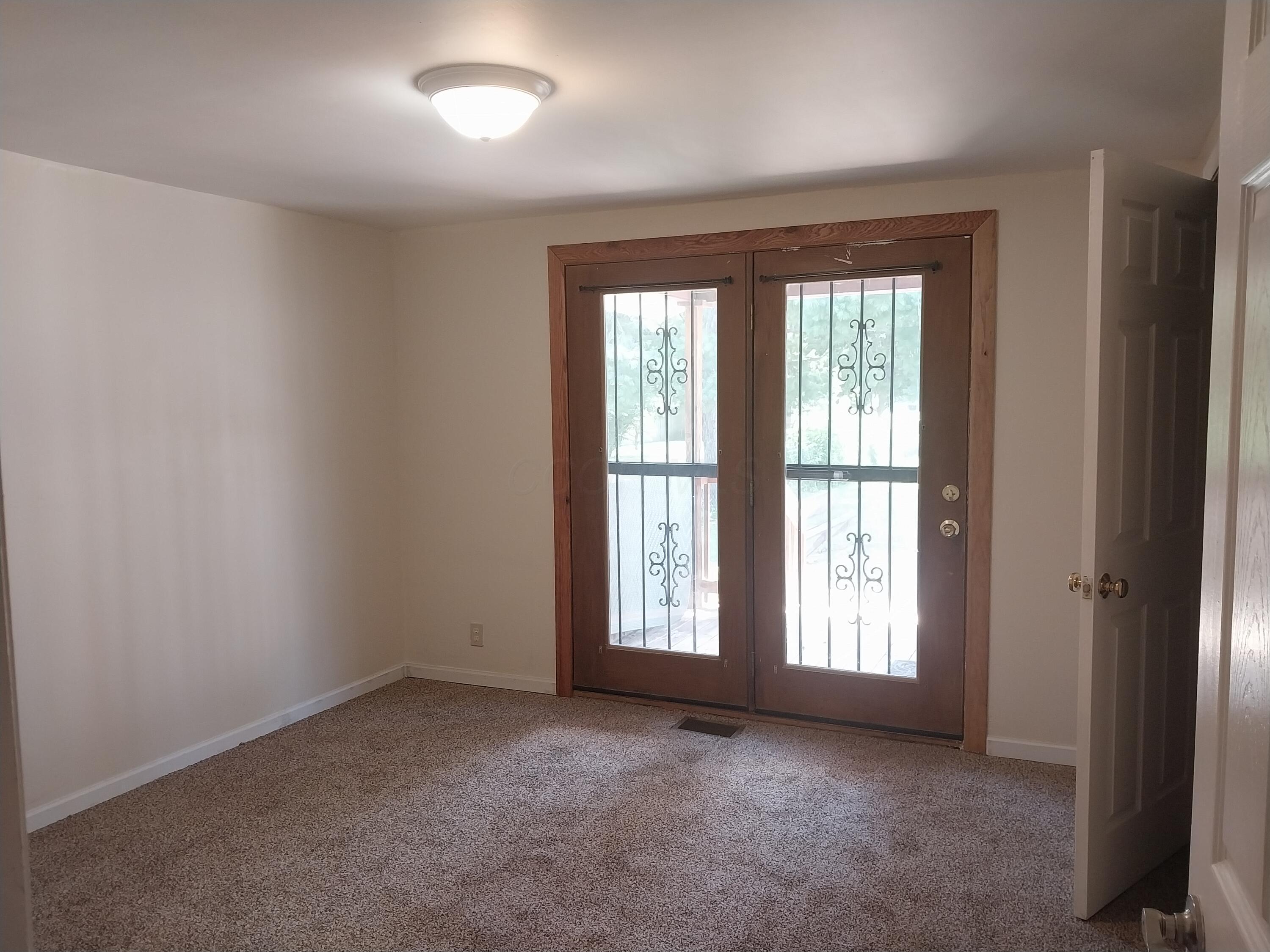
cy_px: 476
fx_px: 954
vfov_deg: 53.1
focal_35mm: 26
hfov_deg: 67.3
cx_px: 635
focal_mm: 4
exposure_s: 1/60
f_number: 1.8
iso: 125
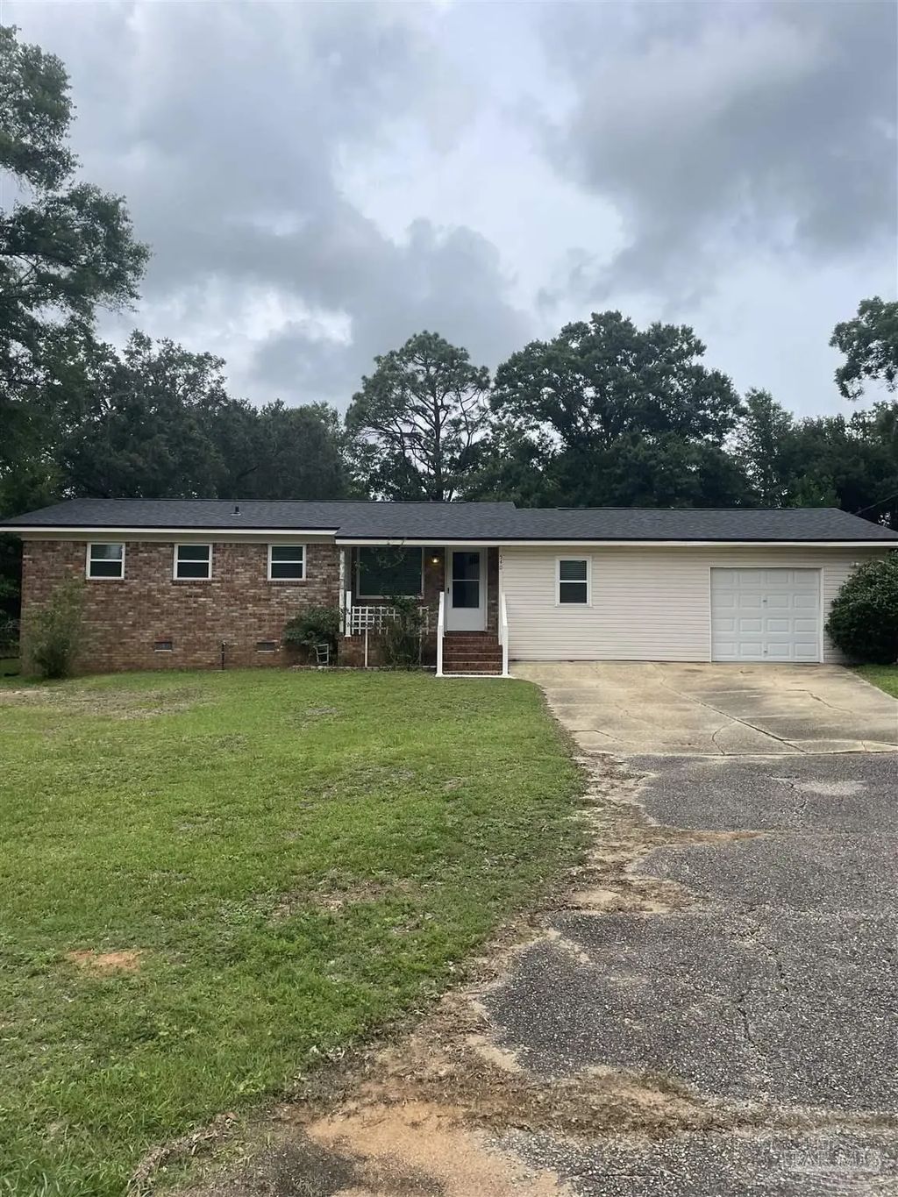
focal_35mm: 26
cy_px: 598
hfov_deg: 53.1
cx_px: 449
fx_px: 899
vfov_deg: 67.3
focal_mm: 4.2
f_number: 1.6
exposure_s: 1/5291
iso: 32
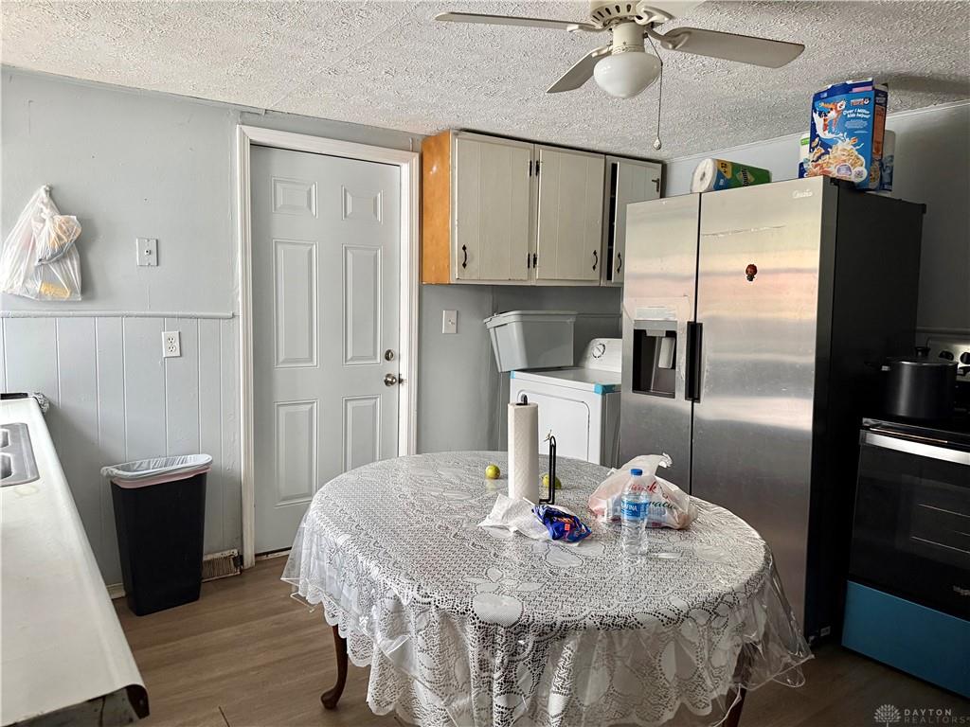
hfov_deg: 71.6
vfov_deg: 56.8
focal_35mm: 24
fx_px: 673
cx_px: 485
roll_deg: -1.5
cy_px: 364
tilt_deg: -5.0
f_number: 1.78
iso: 320
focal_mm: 6.76
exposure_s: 1/60
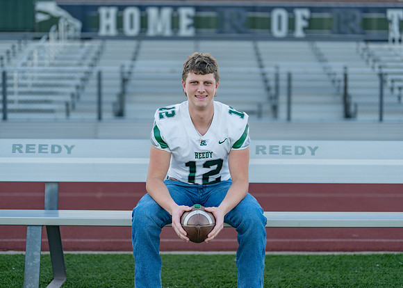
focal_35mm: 57
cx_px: 201
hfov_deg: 34.4
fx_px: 651
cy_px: 135
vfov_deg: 24.9
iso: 100
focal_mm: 50
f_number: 1.2
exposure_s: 1/2000
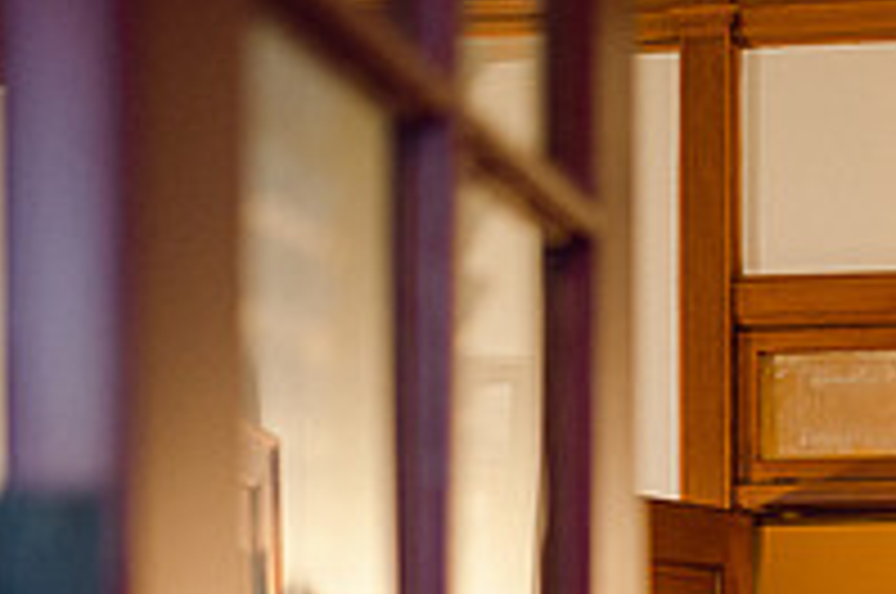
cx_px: 1121
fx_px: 2535
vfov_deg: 12.8
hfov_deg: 18.8
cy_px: 855
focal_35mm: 102
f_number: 1.4
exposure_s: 1/125
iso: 1100
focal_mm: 35
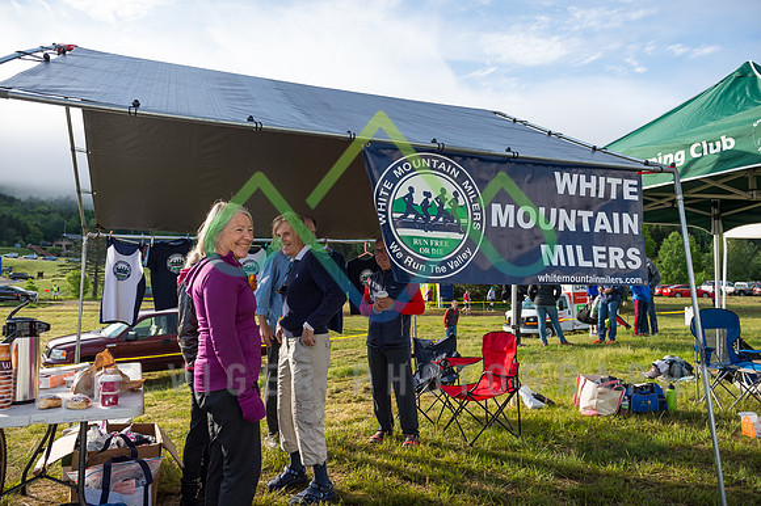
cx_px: 380
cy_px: 253
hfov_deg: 69.4
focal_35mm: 26
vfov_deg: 49.5
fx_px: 549
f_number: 5.6
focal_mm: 26
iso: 640
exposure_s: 1/1250
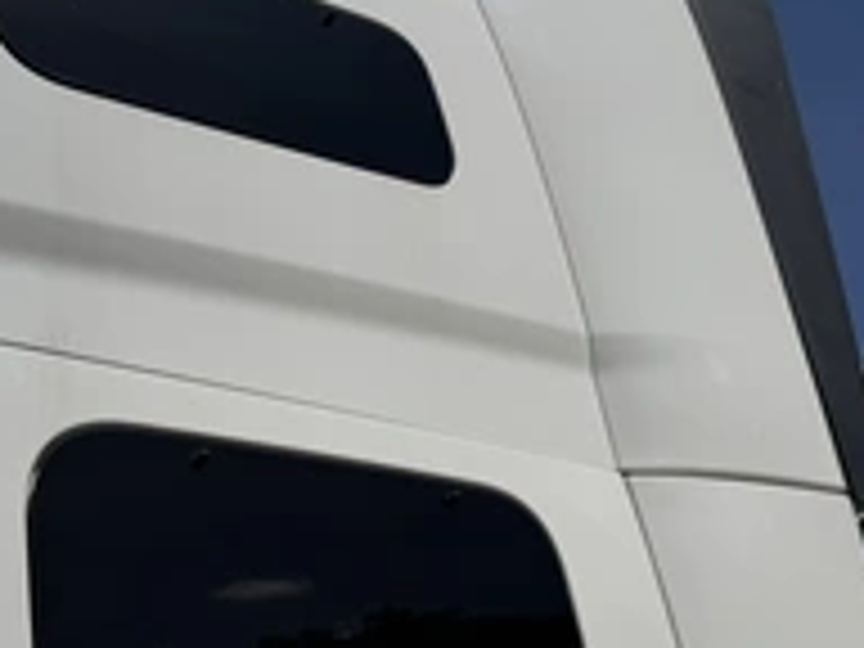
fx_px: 1248
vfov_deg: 29.1
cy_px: 324
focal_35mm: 50
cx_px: 423
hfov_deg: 38.2
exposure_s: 1/17544
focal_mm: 6.76
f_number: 1.78
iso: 80
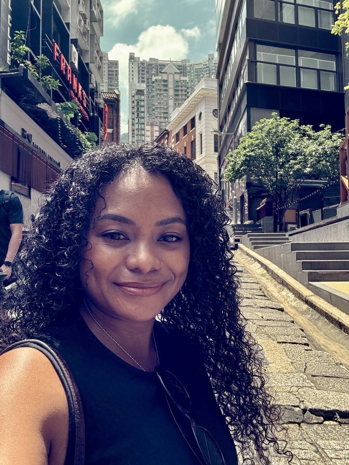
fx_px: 403
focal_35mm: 30
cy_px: 232
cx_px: 174
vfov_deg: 60.0
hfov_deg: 46.8
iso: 25
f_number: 1.9
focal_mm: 2.69
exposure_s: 1/261
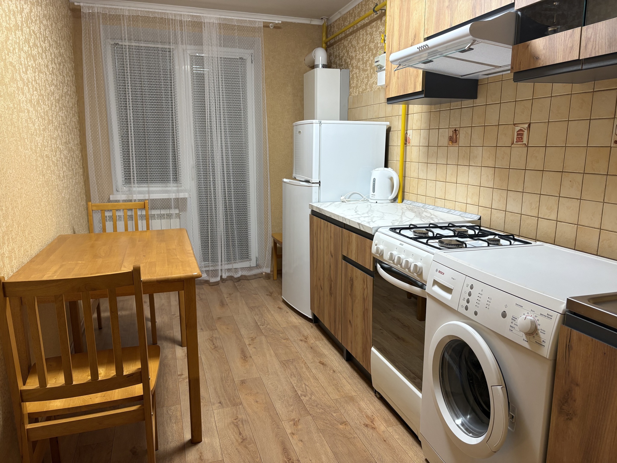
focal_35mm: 26
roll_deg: +0.5
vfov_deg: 53.1
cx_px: 308
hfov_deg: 67.3
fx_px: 463
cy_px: 232
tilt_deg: -10.8
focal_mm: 5.96
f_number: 1.6
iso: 125
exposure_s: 1/80
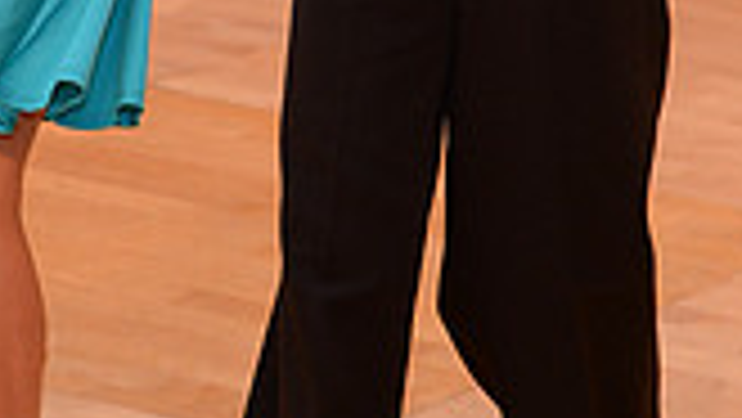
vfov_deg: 4.7
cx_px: 411
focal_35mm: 257
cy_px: -405
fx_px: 5059
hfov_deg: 8.4
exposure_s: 1/200
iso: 1250
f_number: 5
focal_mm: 70
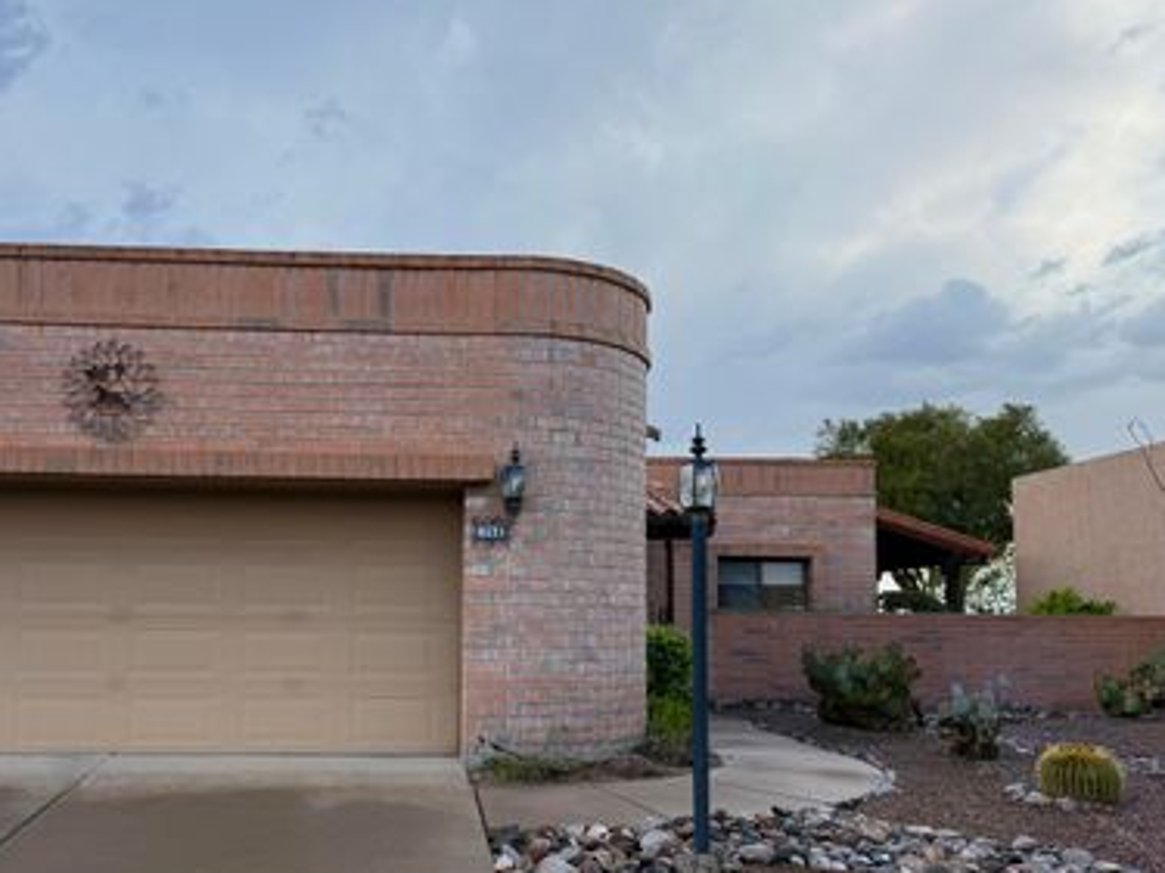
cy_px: 551
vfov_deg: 43.7
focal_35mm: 32
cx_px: 426
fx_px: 1077
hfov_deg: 56.1
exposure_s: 1/2110
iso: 100
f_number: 1.78
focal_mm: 6.76
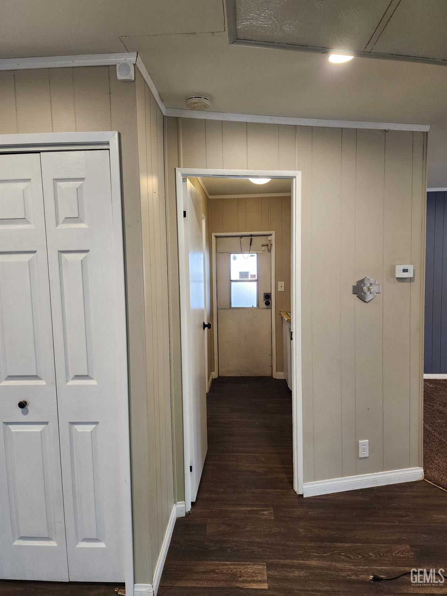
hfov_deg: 58.9
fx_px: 396
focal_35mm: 23
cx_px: 224
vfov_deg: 73.9
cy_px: 298
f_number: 1.8
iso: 200
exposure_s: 1/120
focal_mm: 6.4
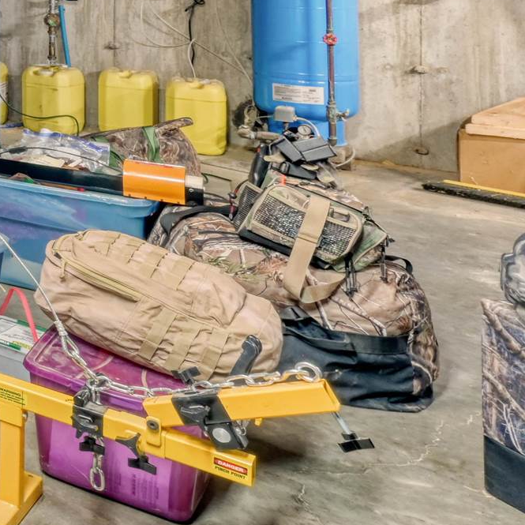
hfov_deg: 16.5
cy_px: -76
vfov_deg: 27.9
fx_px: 944
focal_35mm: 55
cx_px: -662
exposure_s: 1/125
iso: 1000
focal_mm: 14
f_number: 14
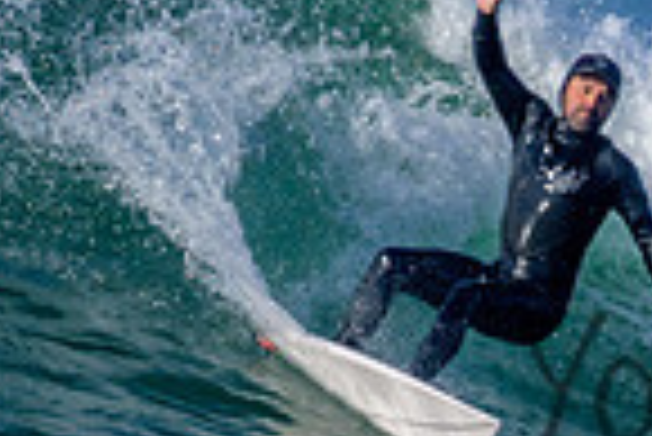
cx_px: 985
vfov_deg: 0.4
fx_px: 58031
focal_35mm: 3201
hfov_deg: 0.6
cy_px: 339
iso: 560
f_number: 11
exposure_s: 1/2000
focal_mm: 800
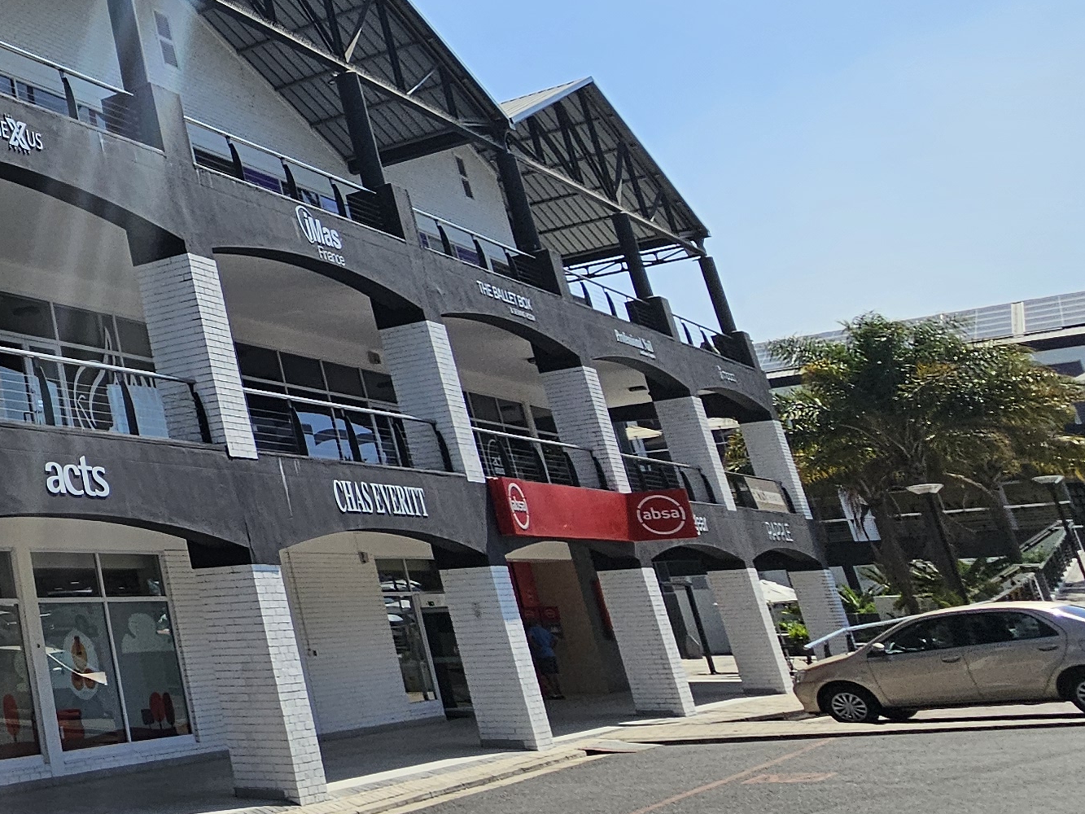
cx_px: -461
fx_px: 1223
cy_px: 197
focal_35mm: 39
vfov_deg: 35.9
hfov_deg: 31.0
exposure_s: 1/2812
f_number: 2.2
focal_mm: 2.2
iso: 50
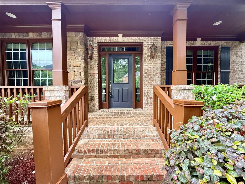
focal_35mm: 14
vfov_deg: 85.7
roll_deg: +0.7
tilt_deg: -1.9
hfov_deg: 102.1
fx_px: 99
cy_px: 92
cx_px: 122
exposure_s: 1/99
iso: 125
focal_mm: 2.22
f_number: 2.2
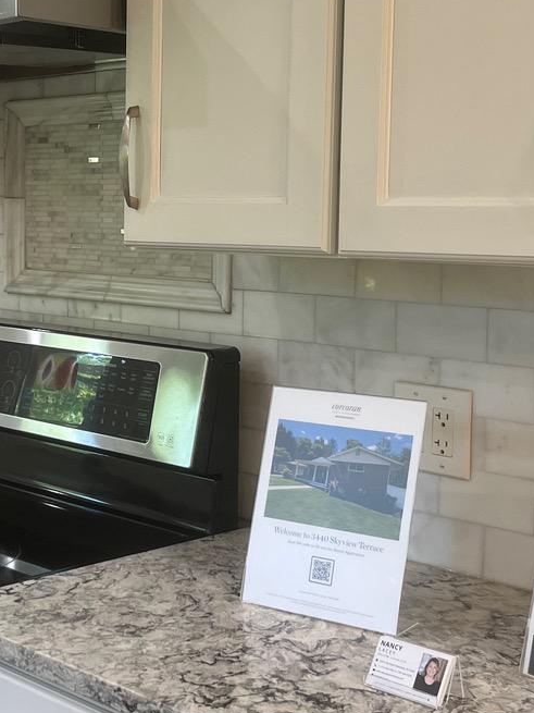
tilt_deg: -4.4
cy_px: 300
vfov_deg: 31.6
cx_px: 156
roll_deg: +0.1
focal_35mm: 61
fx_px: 1255
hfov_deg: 23.8
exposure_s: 1/60
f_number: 1.6
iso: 80
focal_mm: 5.1
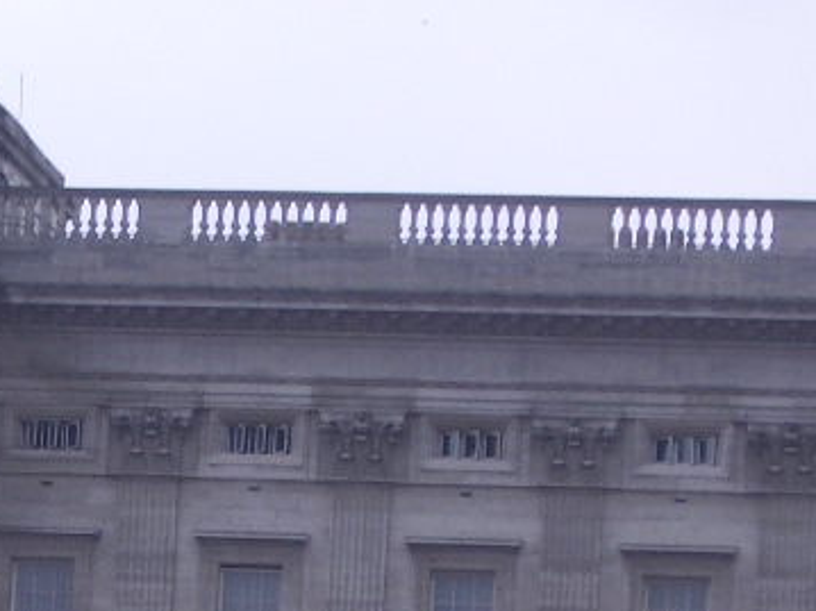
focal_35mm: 251
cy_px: 790
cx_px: -16
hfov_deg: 7.9
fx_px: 5915
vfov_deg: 5.9
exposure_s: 1/640
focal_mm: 14.6
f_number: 4.4
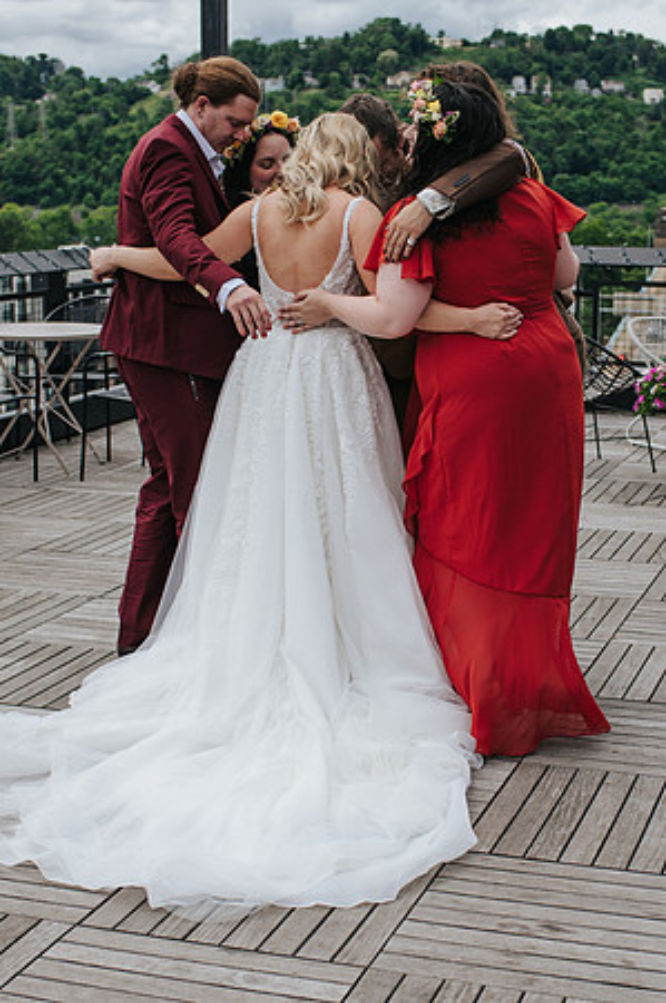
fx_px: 1684
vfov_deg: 33.1
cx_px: 428
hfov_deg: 22.3
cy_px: 569
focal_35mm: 61
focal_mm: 35
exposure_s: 1/1250
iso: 110
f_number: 3.5
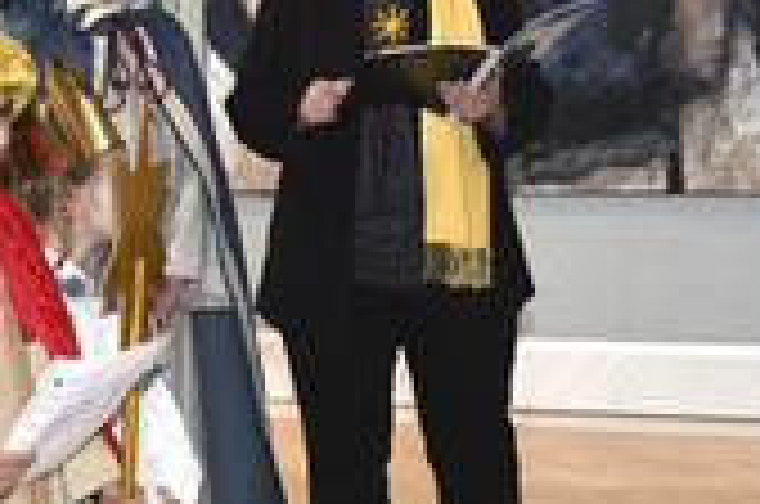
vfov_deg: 12.7
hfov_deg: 19.1
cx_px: 326
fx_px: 2255
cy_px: 202
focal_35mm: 107
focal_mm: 40
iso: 2000
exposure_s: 1/160
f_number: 6.3
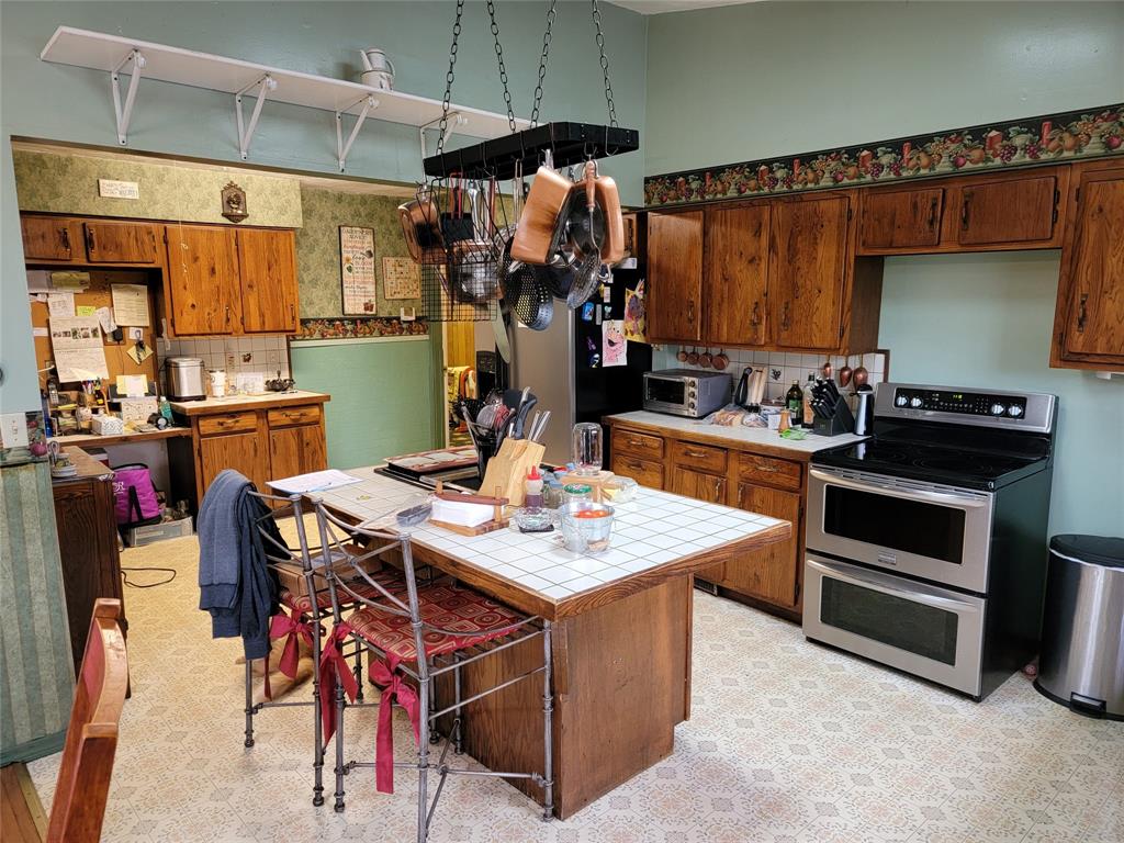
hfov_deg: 71.6
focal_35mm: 24
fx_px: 779
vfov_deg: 56.8
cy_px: 422
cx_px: 562
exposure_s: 1/39
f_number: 1.8
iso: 250
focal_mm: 6.7
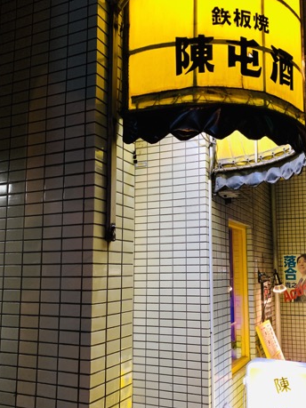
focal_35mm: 34
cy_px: 224
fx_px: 401
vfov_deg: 53.9
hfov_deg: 41.4
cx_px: 196
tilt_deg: +6.7
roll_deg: -0.5
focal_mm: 4.25
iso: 320
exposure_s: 1/33
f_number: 1.8
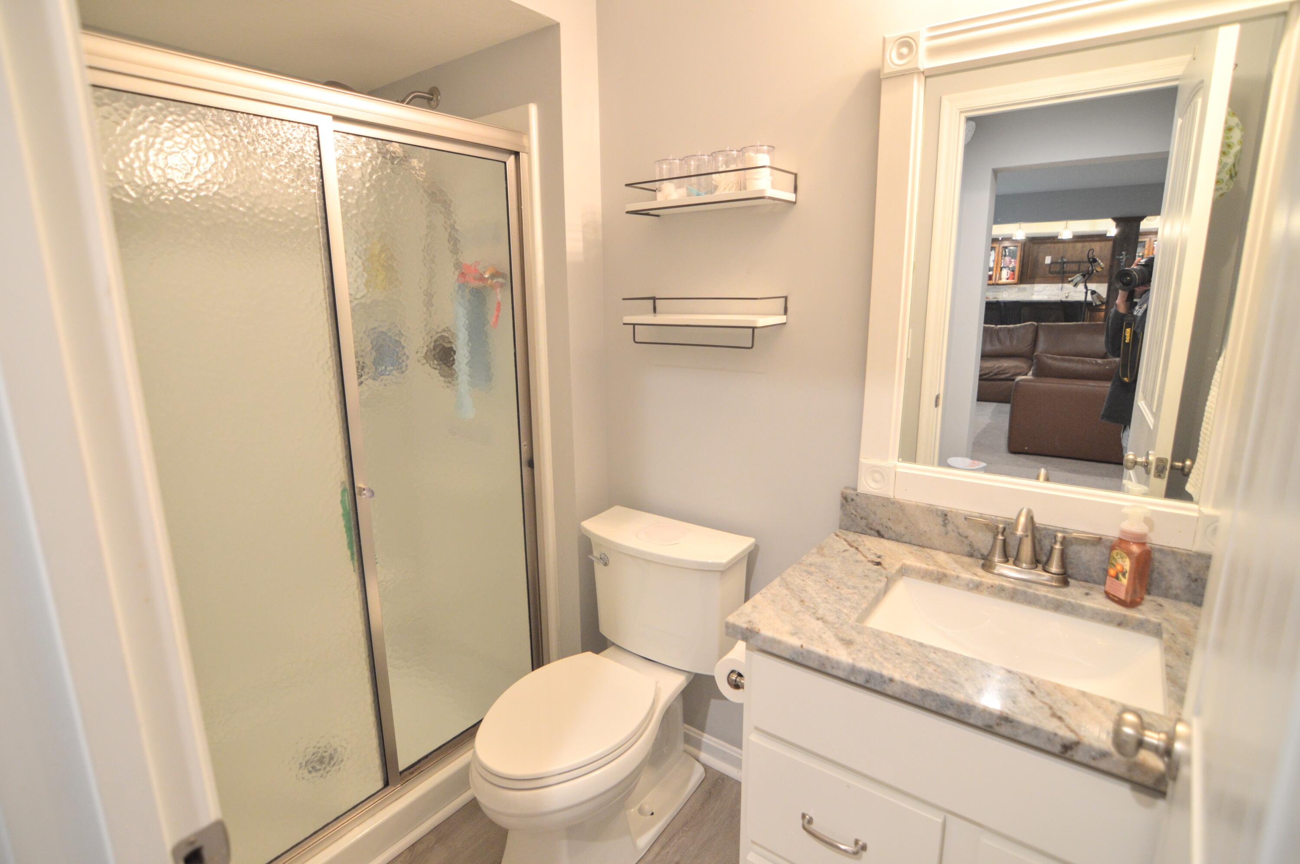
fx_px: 595
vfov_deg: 71.9
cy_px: 432
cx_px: 650
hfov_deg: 95.0
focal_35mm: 16
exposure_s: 1/60
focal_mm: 11
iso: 500
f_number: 2.8
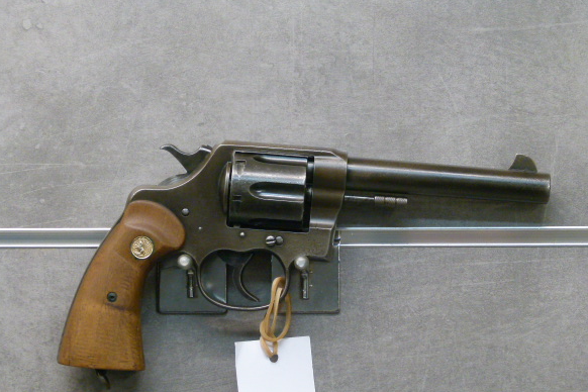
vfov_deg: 11.4
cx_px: 298
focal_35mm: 120
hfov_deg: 17.1
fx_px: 1960
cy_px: 217
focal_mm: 18.9
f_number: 3.5
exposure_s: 1/60
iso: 400
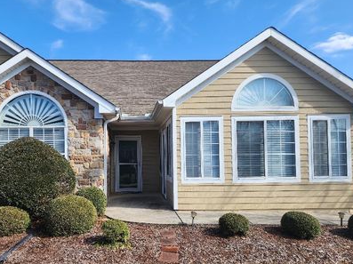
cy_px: 147
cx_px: 144
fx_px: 295
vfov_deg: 48.1
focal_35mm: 29
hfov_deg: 61.3
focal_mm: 6.4
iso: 12
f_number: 1.8
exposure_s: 1/684
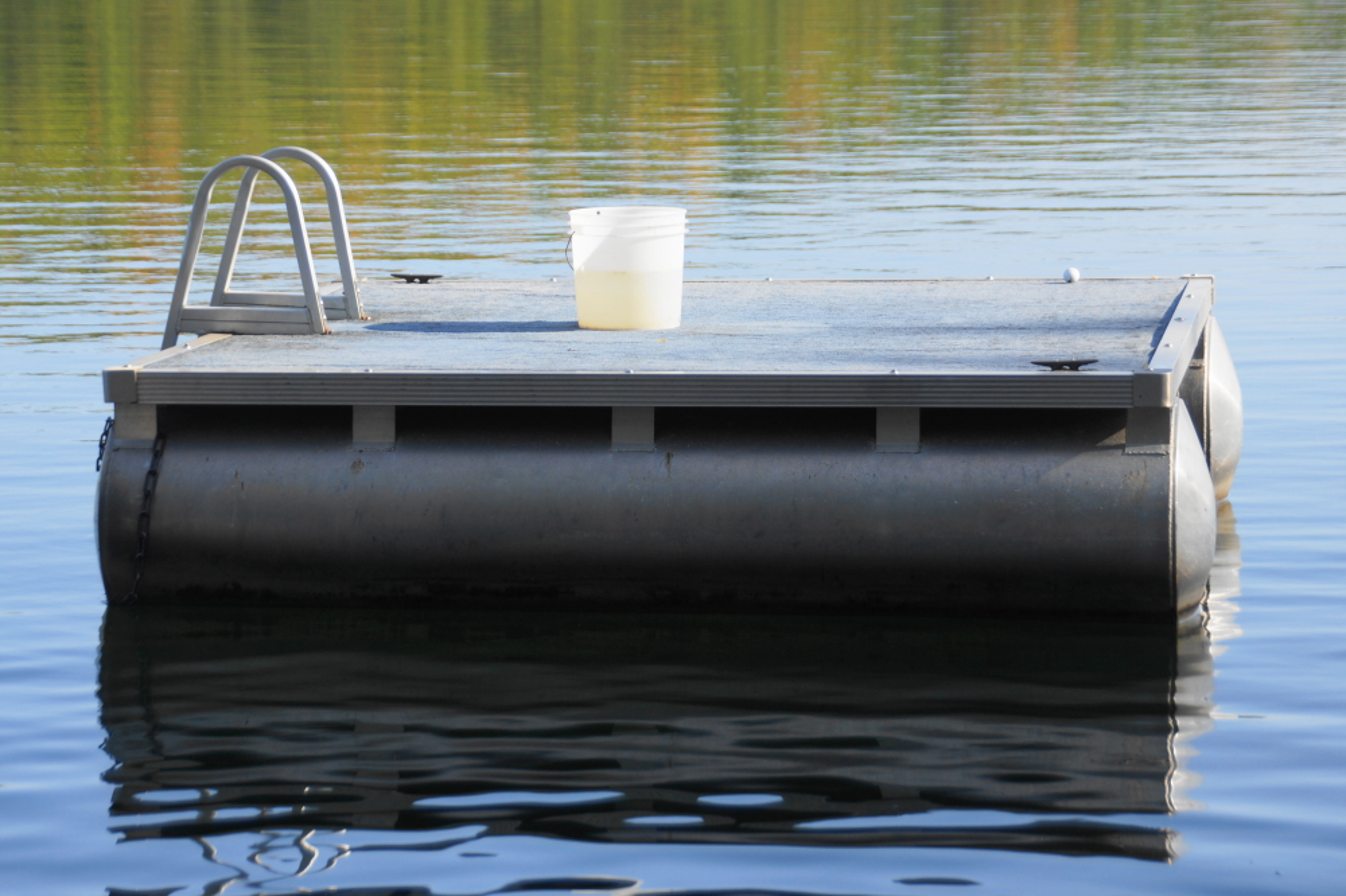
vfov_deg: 13.0
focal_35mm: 105
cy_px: 448
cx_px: 673
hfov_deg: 19.5
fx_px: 3924
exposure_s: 1/125
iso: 100
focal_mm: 70
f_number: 5
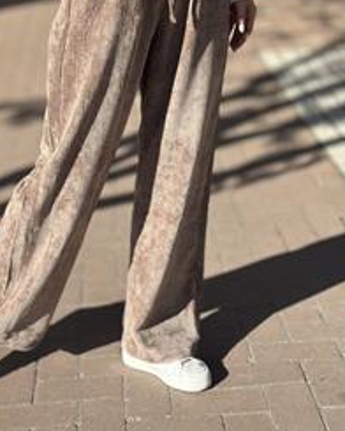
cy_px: 145
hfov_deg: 19.3
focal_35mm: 79
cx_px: 111
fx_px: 1008
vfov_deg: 24.0
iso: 100
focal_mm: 6.86
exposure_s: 1/5263
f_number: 1.78
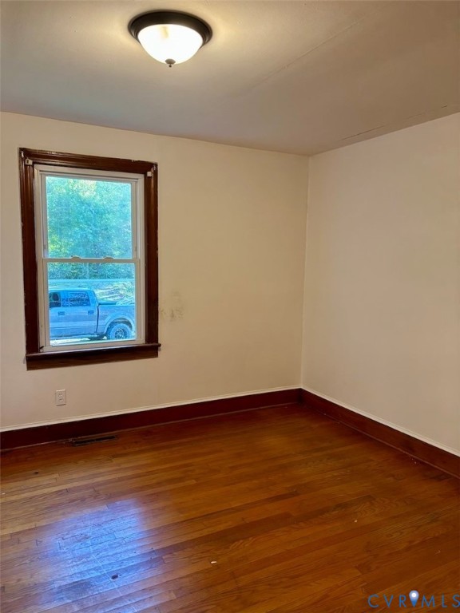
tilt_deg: -8.8
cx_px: 230
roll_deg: -0.5
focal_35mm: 26
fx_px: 461
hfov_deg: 53.1
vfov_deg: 67.3
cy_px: 306
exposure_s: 1/60
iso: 200
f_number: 1.6
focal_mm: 5.96
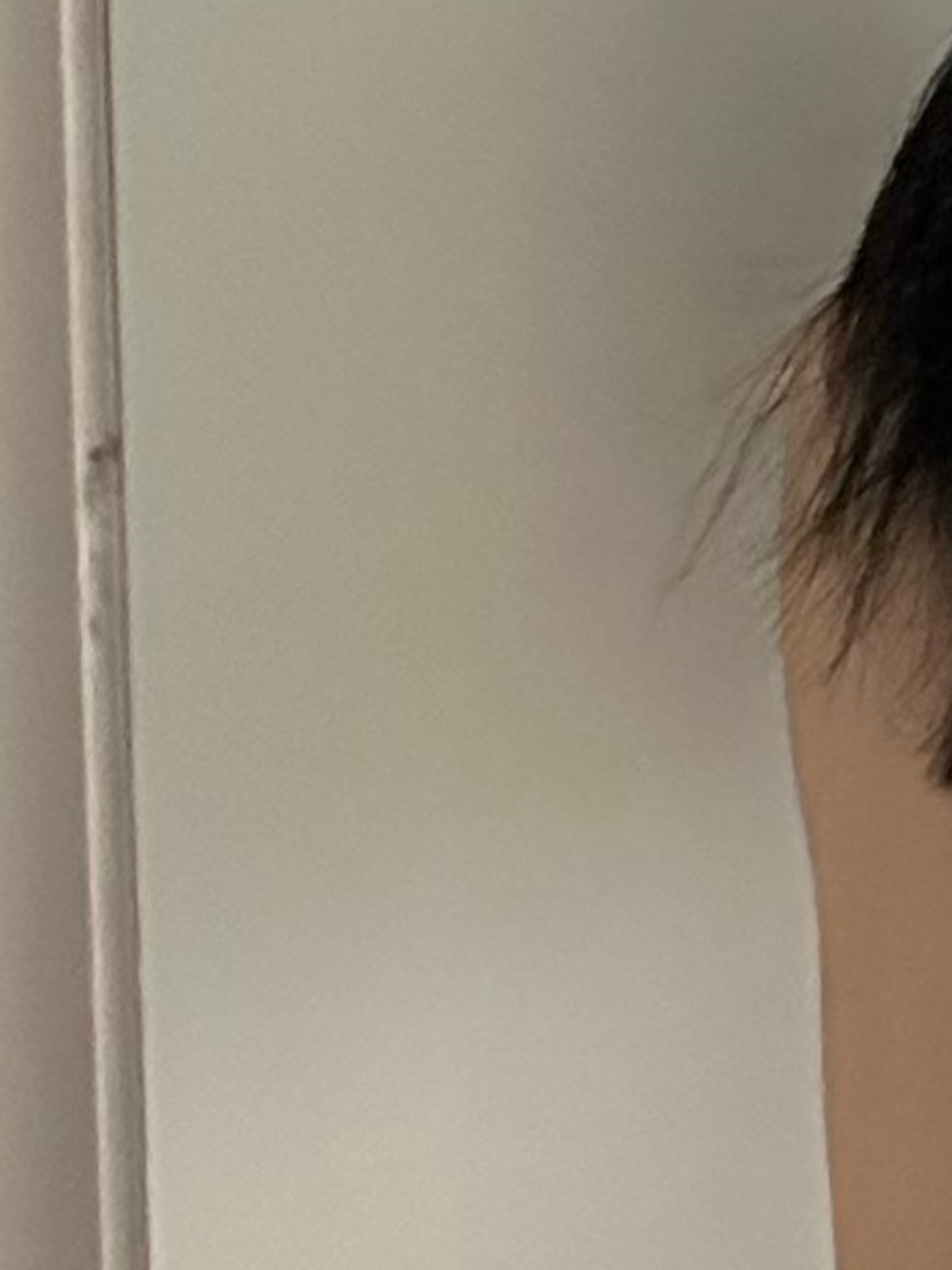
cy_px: -517
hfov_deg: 8.5
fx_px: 5684
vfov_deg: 12.3
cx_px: 2559
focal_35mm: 155
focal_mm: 6.86
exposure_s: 1/33
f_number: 1.78
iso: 1000
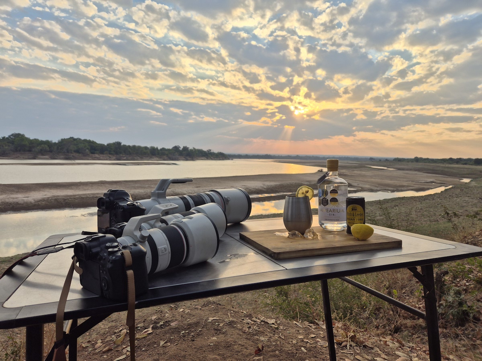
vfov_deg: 58.9
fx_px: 320
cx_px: 241
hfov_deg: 73.9
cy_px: 180
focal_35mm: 23
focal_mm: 5.4
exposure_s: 1/894
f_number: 1.8
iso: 25
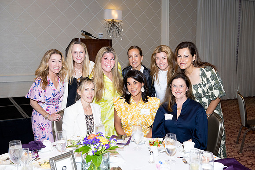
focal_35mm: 36
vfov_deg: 36.9
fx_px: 255
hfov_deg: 53.1
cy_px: 85
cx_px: 128
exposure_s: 1/160
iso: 1000
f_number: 5.6
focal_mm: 36
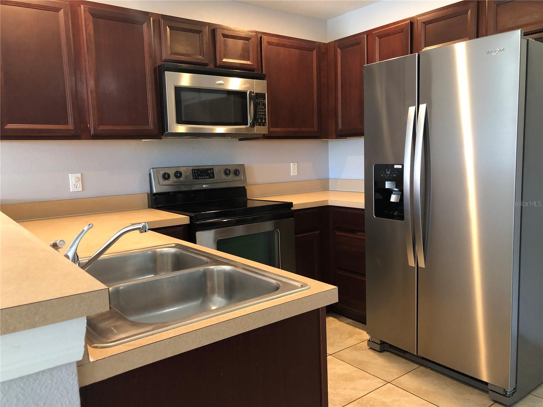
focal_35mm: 28
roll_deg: +1.5
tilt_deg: -6.8
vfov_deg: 49.7
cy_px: 204
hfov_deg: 63.4
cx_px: 272
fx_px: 439
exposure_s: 1/17
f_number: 1.8
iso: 40
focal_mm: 3.99
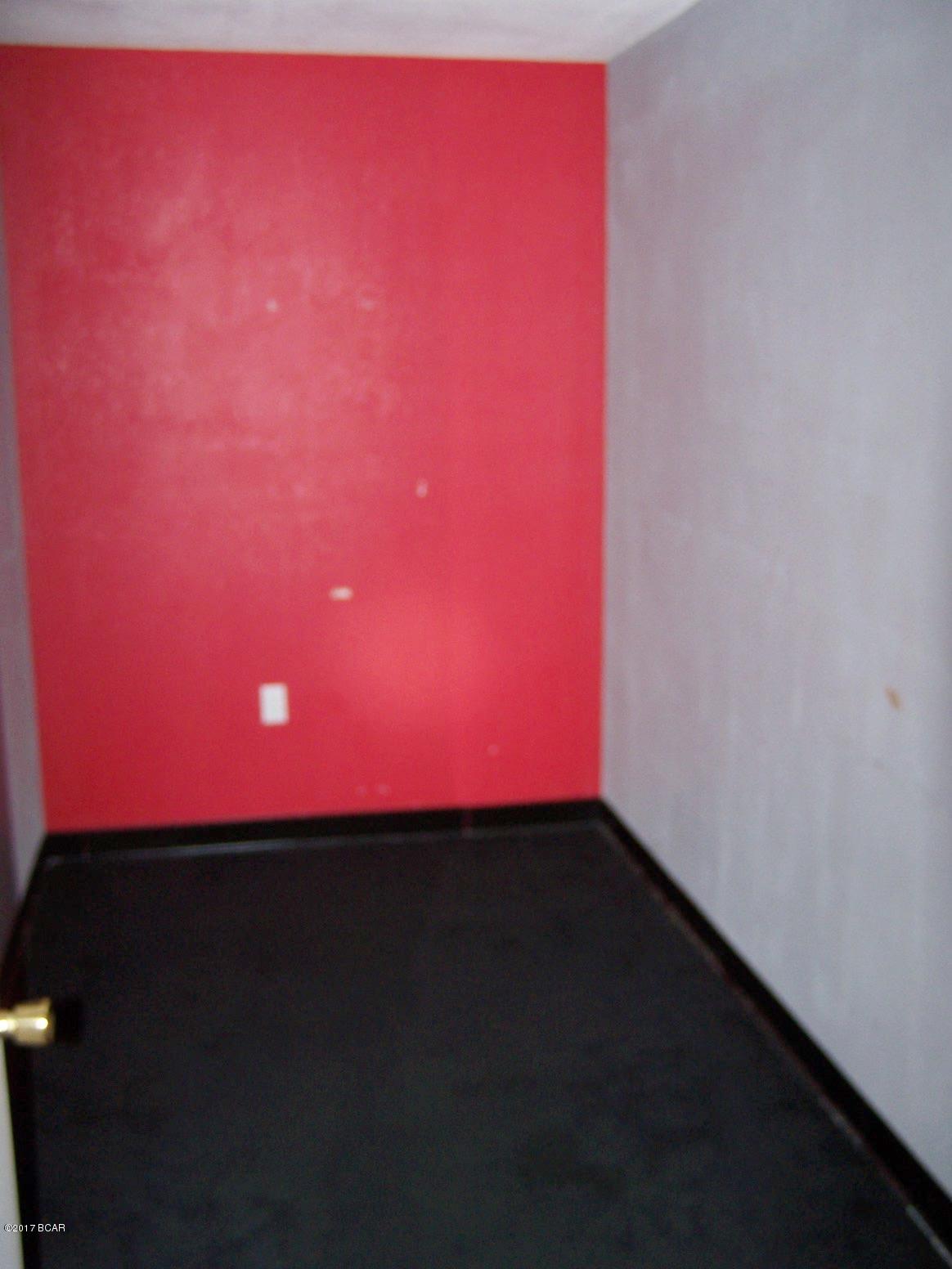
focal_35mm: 38
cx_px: 476
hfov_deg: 37.7
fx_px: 1393
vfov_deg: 49.0
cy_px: 634
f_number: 2.8
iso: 80
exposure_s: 1/60
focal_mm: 6.3
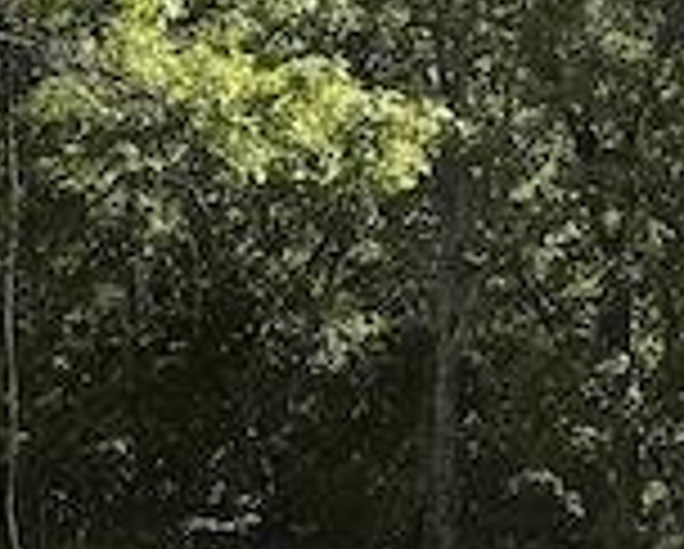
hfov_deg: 12.2
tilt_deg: +2.3
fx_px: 3122
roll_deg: -0.3
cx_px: -184
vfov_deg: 9.7
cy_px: 850
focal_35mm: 154
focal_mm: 6.76
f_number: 1.78
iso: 80
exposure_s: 1/2525
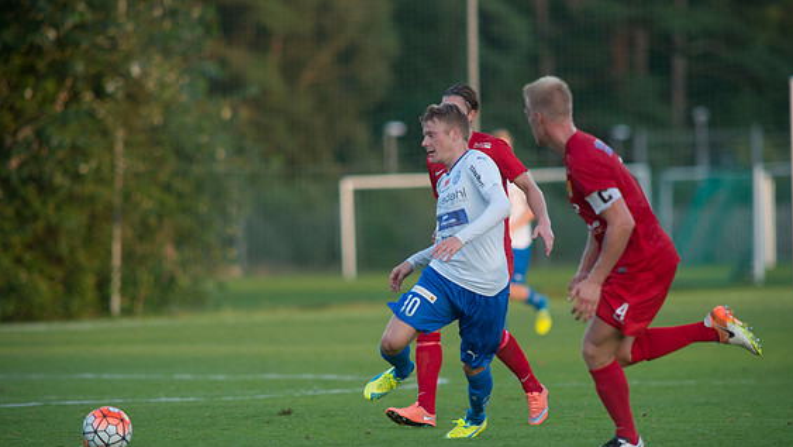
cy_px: 261
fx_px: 9528
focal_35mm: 453
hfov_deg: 4.8
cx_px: 407
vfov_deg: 2.7
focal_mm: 420
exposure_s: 1/1250
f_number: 4
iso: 1250
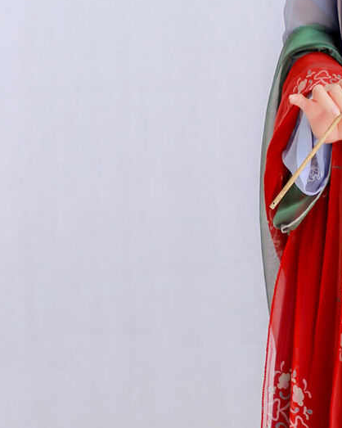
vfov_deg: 9.8
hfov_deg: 7.9
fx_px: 2469
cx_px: 408
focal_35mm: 195
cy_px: -3
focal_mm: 70
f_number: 7.1
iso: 100
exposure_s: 1/160
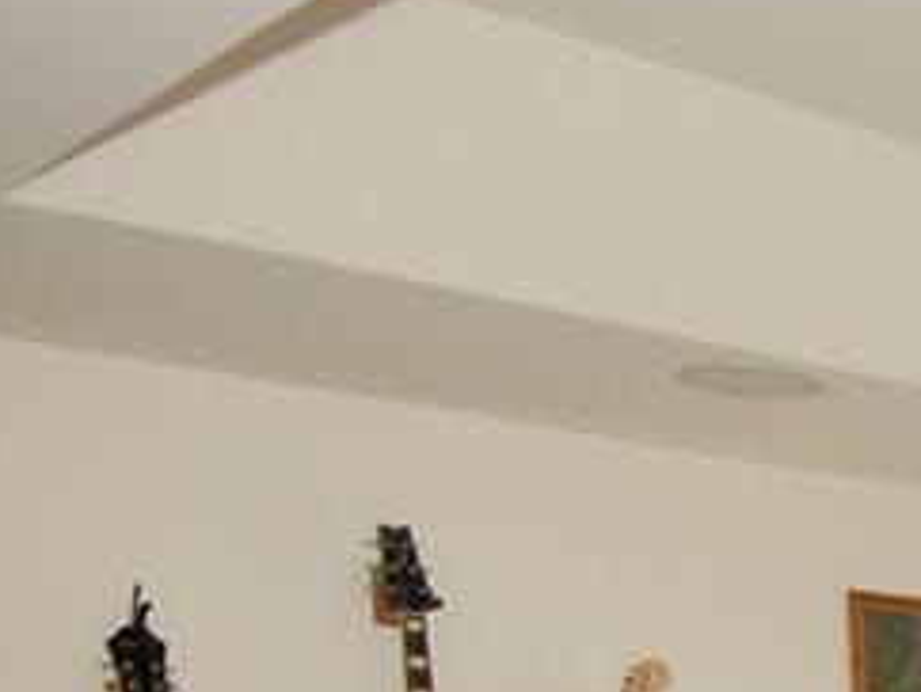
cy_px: 1057
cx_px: 1595
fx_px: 1944
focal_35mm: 73
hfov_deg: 20.2
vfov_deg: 17.9
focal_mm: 12
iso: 400
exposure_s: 1/60
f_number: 4
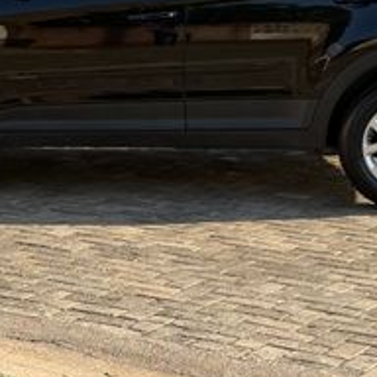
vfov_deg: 16.6
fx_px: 1281
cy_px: 59
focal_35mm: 104
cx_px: 132
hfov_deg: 16.7
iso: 100
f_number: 1.78
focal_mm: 6.76
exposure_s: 1/1429
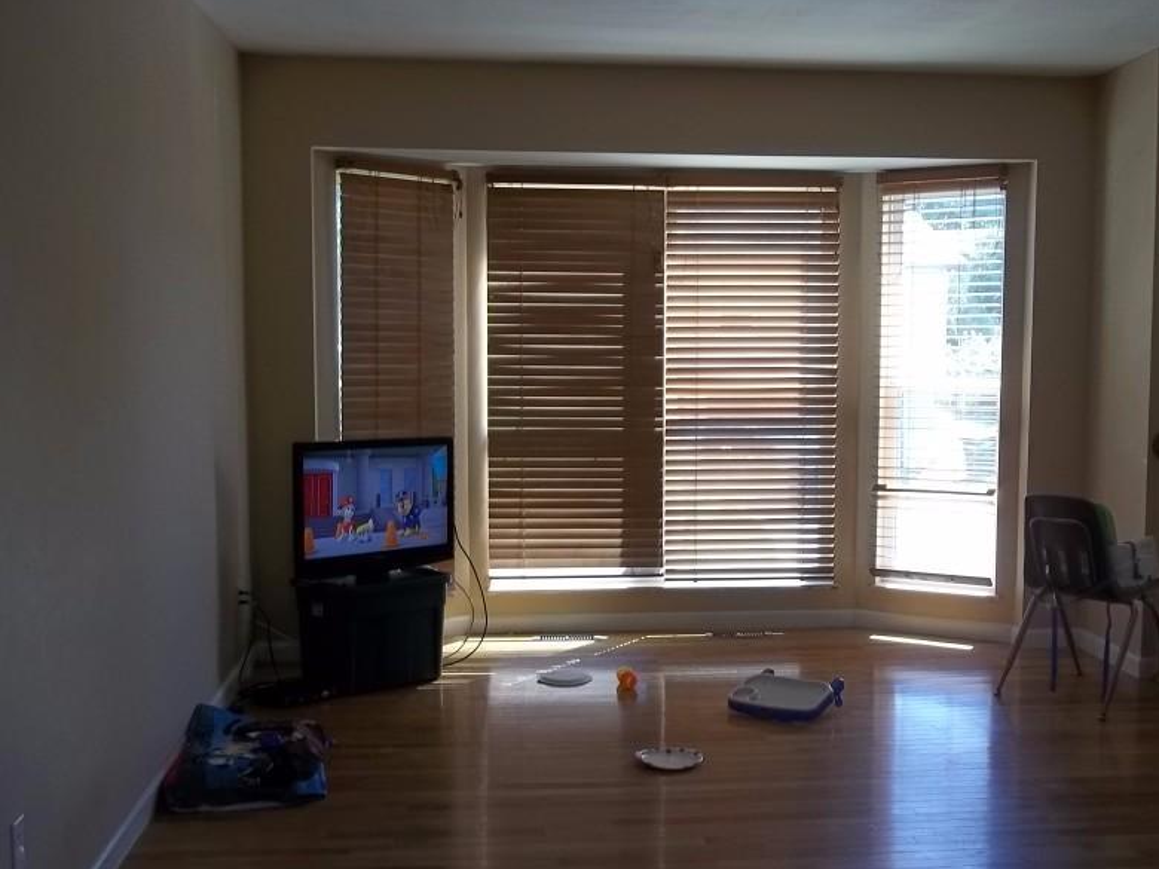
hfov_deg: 44.7
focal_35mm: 42
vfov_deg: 34.3
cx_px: 642
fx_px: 1406
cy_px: 515
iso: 64
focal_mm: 5.7
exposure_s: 1/50
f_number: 2.9
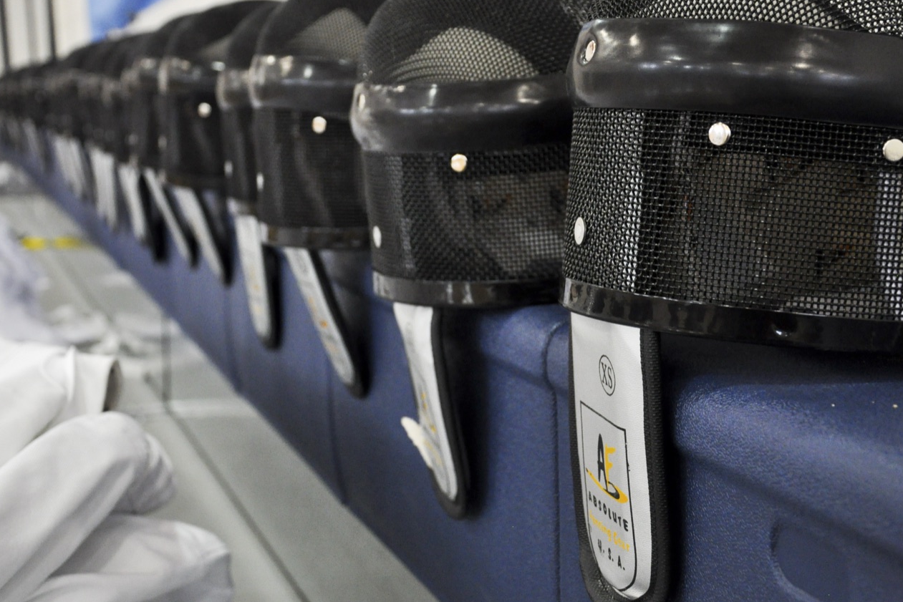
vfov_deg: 23.8
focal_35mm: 57
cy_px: 248
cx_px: 498
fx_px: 1430
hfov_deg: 35.0
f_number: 4.2
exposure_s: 1/100
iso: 1250
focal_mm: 30
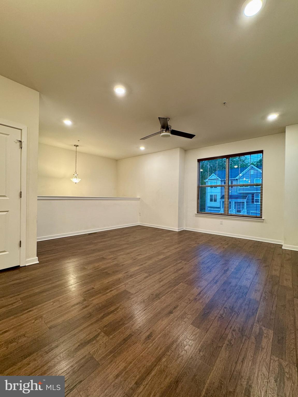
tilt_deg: -0.3
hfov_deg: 85.6
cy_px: 198
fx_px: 161
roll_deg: -0.7
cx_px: 149
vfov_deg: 102.1
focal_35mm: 14
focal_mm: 2.22
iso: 200
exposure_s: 1/60
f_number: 2.2
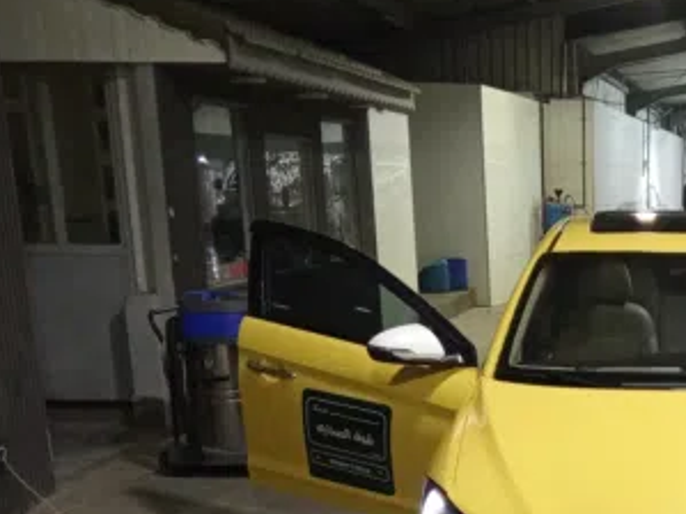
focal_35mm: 60
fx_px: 1189
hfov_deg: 29.6
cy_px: 498
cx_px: 716
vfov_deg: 23.5
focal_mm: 2.78
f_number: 2
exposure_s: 1/33.3
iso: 400
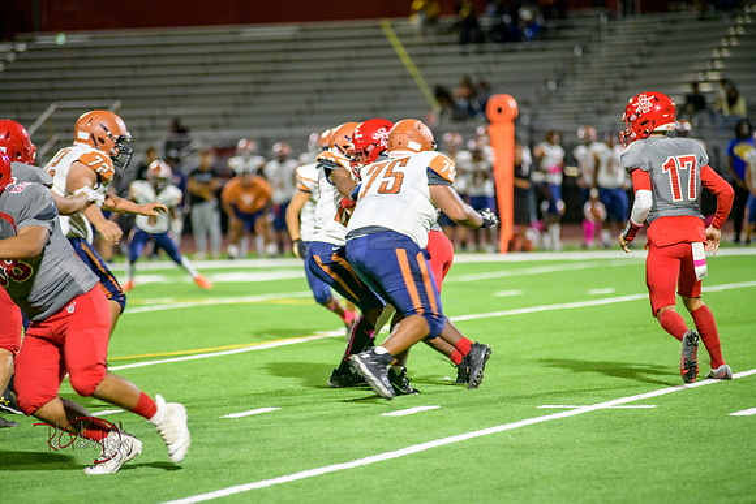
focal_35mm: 200
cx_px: 378
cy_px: 252
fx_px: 4201
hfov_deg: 10.3
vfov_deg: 6.9
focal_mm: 200
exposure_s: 1/250
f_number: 2.8
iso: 1600
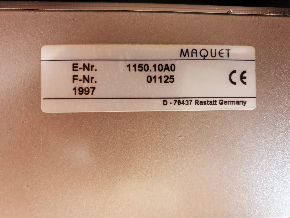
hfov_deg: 67.3
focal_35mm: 26
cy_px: 109
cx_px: 145
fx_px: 218
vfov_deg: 53.1
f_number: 1.5
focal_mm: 4.3
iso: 320
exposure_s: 1/14
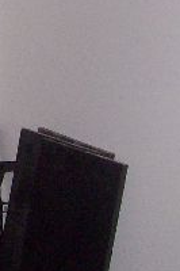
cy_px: 2
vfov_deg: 15.4
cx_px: -165
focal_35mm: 131
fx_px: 984
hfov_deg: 9.8
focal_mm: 6
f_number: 2.7
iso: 140
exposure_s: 1/64
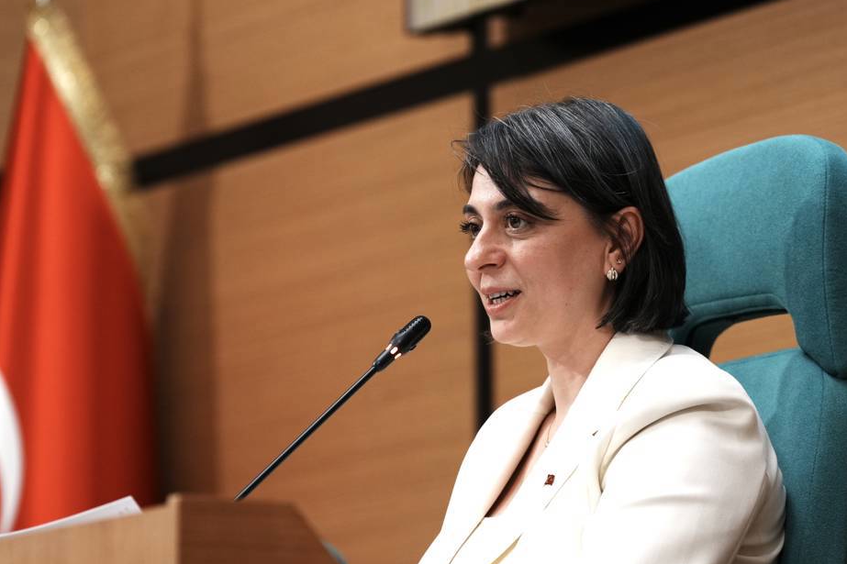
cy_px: 293
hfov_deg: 7.9
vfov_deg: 5.3
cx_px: 491
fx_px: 6116
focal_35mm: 260
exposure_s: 1/125
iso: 1600
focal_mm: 200
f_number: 4
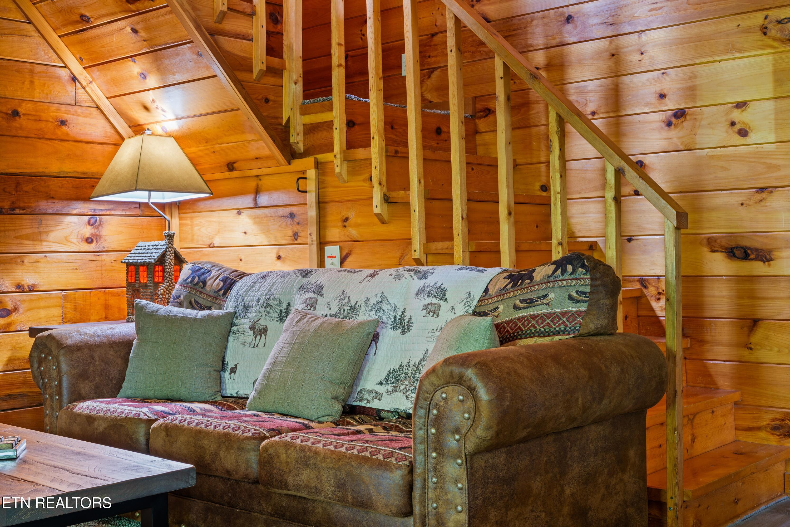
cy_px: 264
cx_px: 395
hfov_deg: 44.5
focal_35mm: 44
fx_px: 965
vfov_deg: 30.5
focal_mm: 44
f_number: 10
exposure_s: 30
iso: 100
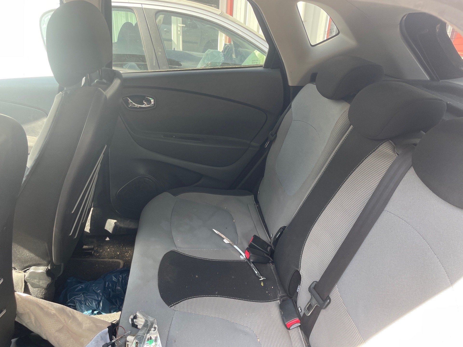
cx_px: 232
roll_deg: -3.6
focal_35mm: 26
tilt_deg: -24.1
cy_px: 174
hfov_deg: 67.3
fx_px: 348
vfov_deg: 53.1
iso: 50
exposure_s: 1/121
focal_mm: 4.2
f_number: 1.6
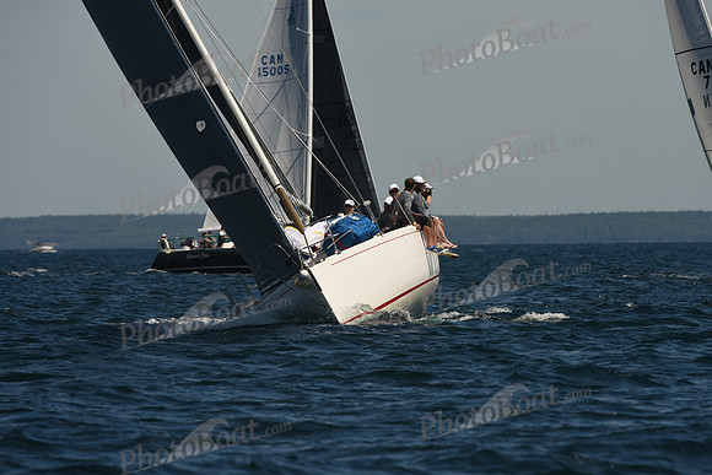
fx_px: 7913
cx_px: 356
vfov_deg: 3.4
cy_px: 238
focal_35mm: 400
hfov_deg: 5.2
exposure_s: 1/1000
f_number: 8
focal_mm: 400
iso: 250
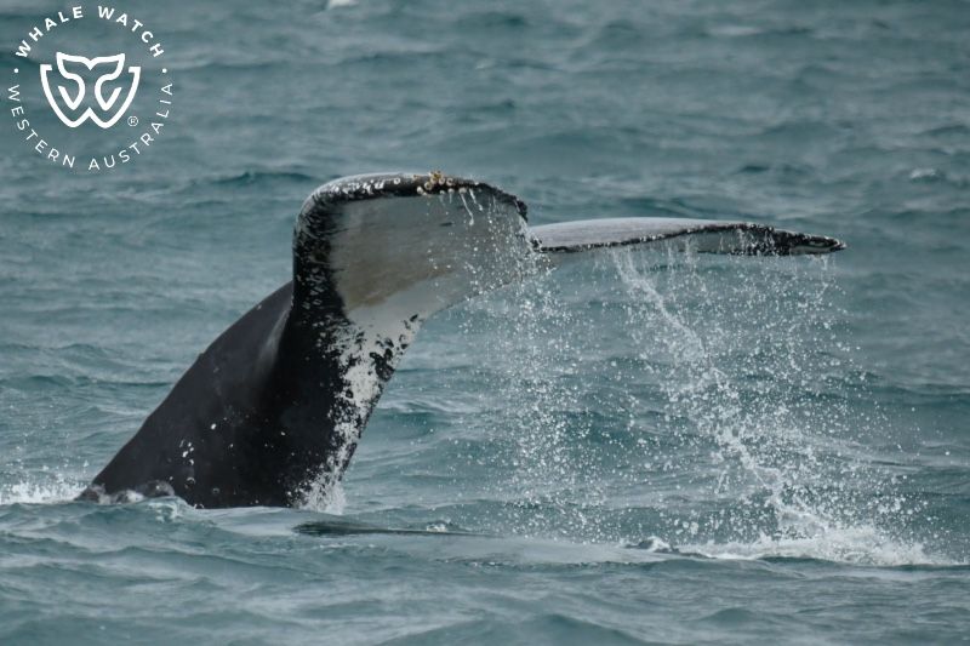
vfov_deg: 2.3
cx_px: 485
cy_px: 323
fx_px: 16162
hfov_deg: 3.4
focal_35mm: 600
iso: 2000
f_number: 6.3
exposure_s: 1/8000
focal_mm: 600
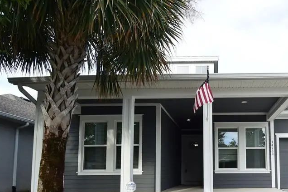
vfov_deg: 43.0
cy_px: 151
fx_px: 232
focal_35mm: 29
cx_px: 212
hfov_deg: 60.6
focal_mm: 6.7
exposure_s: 1/320
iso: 160
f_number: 4
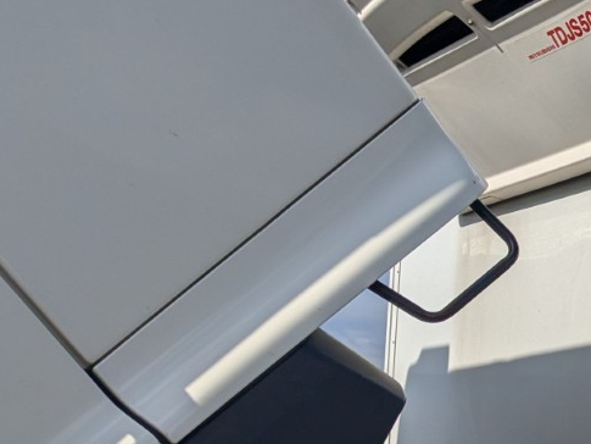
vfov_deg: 16.5
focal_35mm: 89
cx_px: 949
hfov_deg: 18.7
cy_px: 334
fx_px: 1520
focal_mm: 4.38
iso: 72
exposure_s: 1/7812
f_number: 1.73
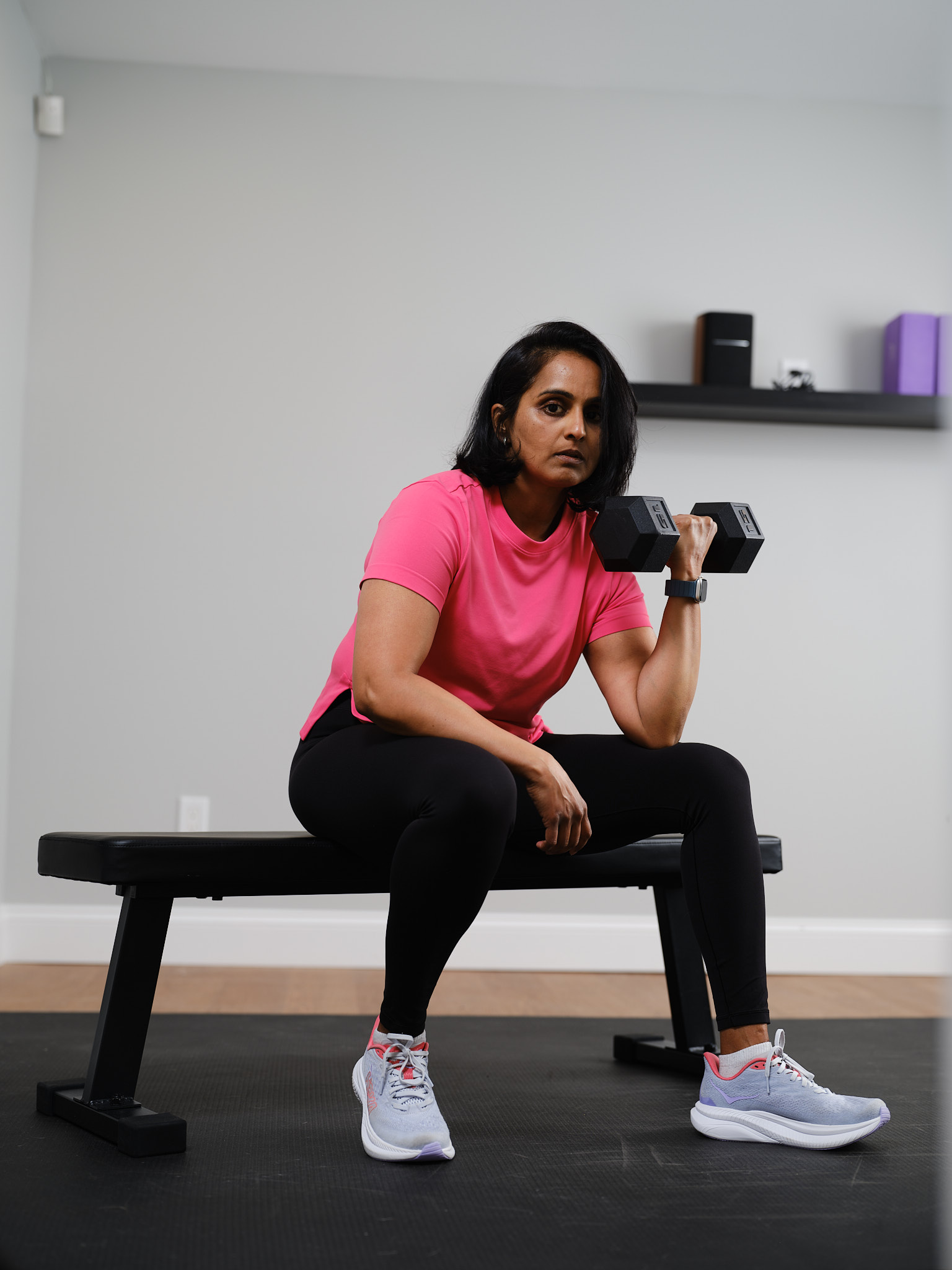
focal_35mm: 44
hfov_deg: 32.9
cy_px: 635
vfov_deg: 42.9
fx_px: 1613
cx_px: 476
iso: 100
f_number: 2.8
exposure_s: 1/100
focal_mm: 55
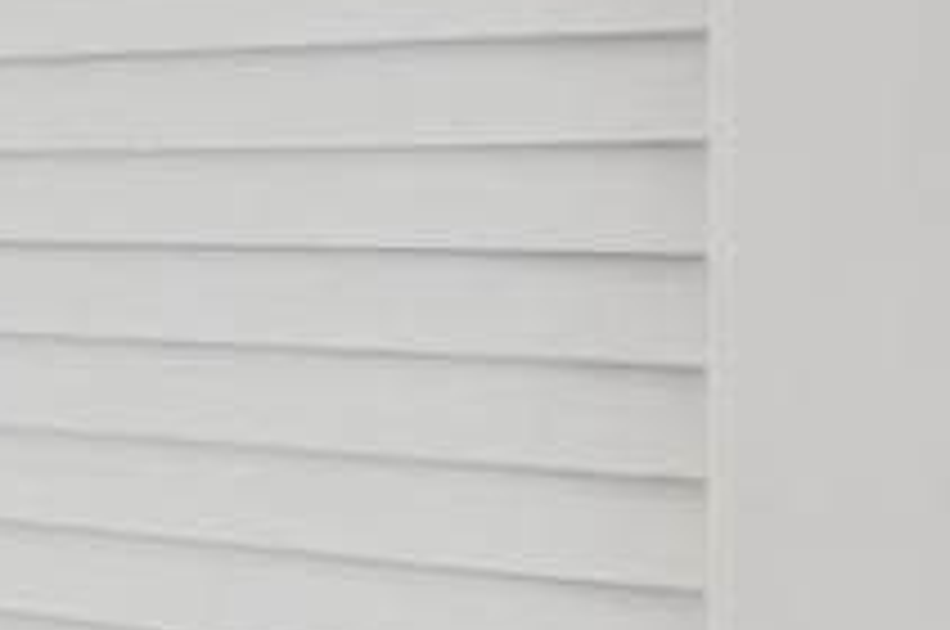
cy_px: 200
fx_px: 2240
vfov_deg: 16.0
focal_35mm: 85
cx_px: -1855
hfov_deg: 11.8
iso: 400
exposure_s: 1/6
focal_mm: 14
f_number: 8
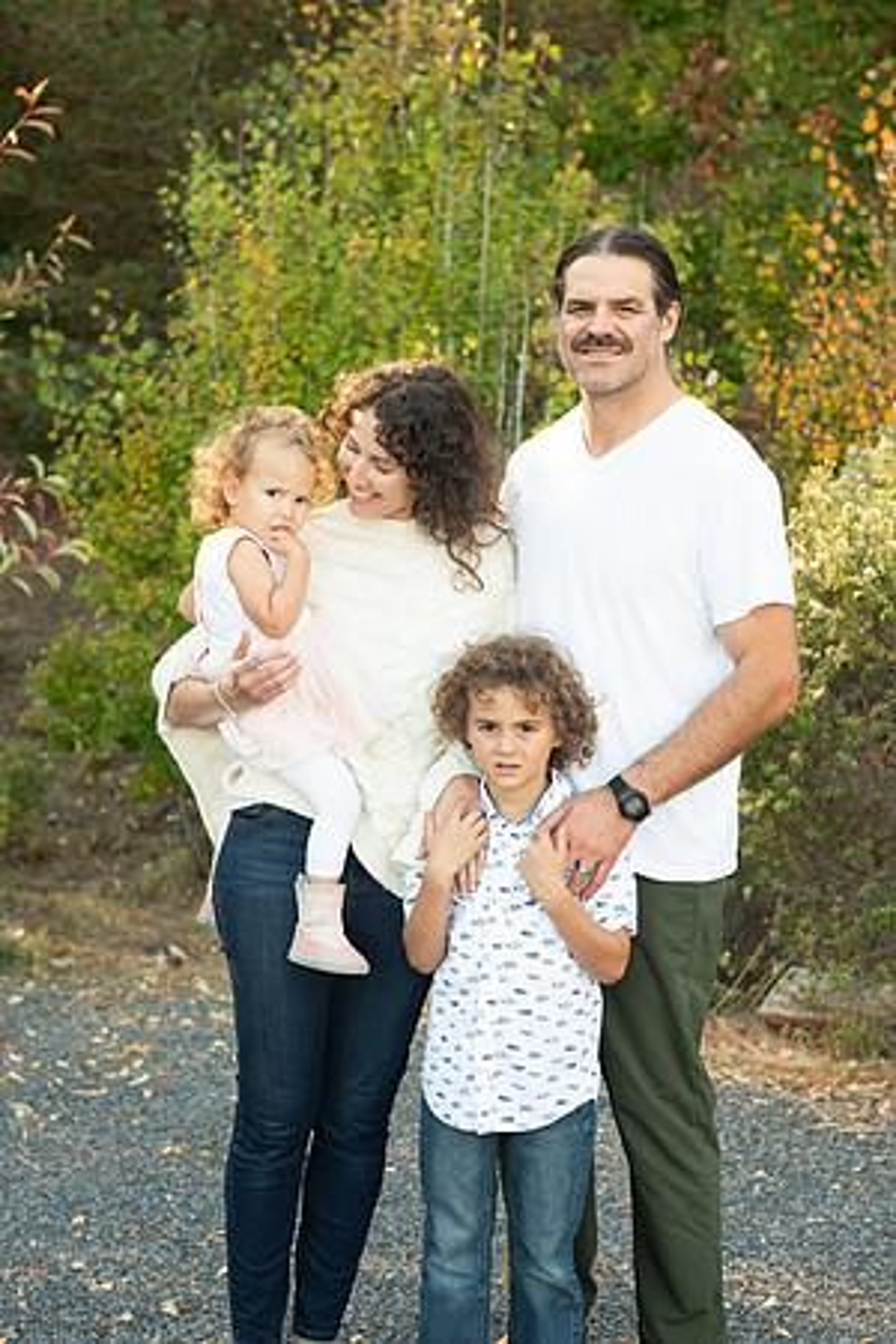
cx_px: 448
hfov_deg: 20.6
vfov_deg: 30.5
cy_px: 672
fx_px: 2464
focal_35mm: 66
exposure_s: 1/320
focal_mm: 66
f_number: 4.5
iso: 640
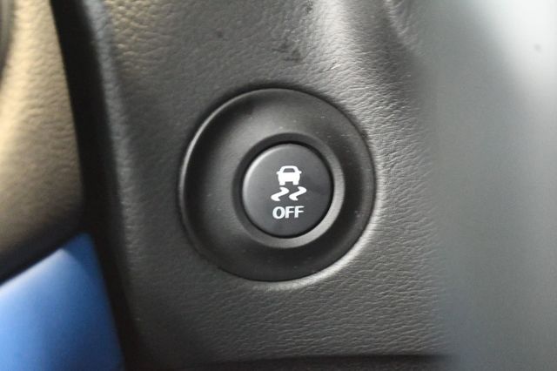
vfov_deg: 16.6
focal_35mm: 82
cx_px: 278
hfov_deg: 24.8
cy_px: 186
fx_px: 1268
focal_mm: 55
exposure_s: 1/10
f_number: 5.6
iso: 12800
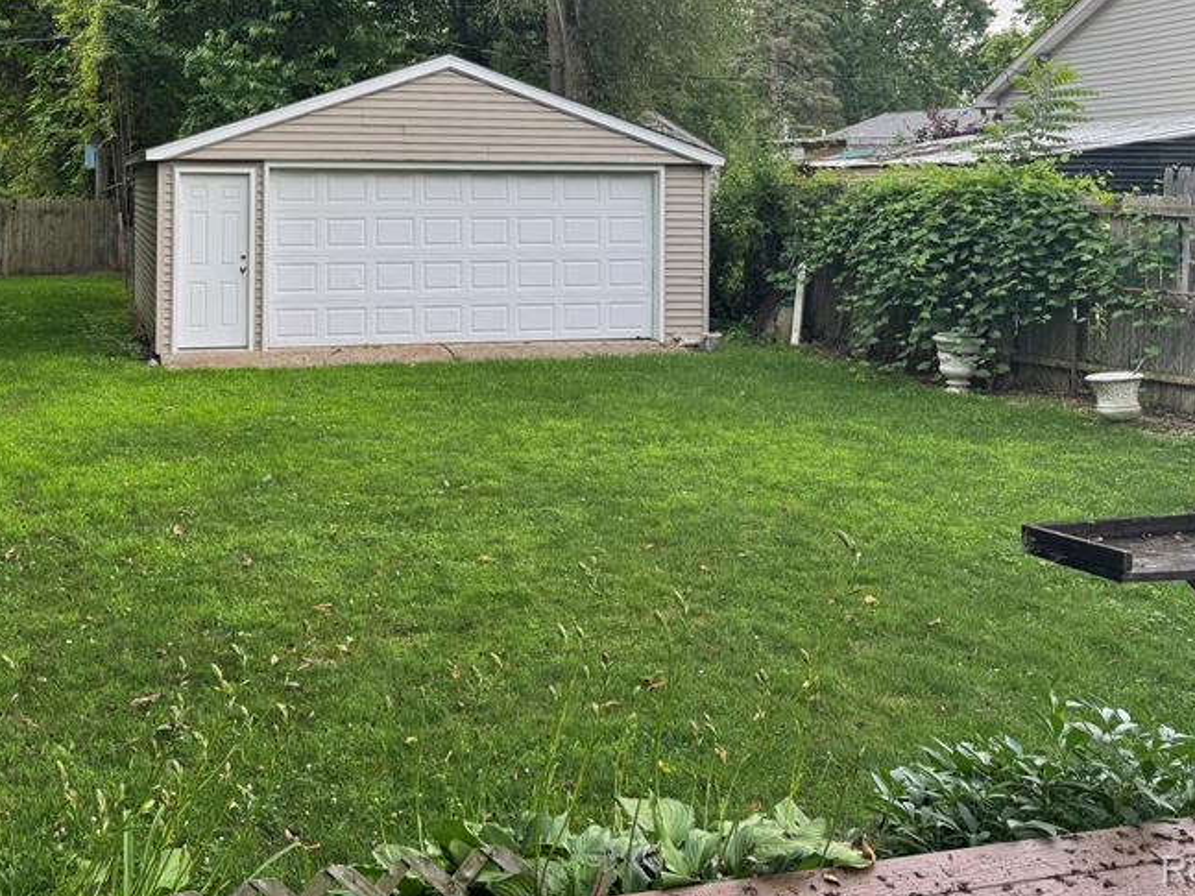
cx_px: 403
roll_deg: -0.8
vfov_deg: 36.5
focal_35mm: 38
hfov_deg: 48.2
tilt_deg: -0.5
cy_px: 190
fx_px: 1312
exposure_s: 1/354
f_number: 1.78
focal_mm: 6.76
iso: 80
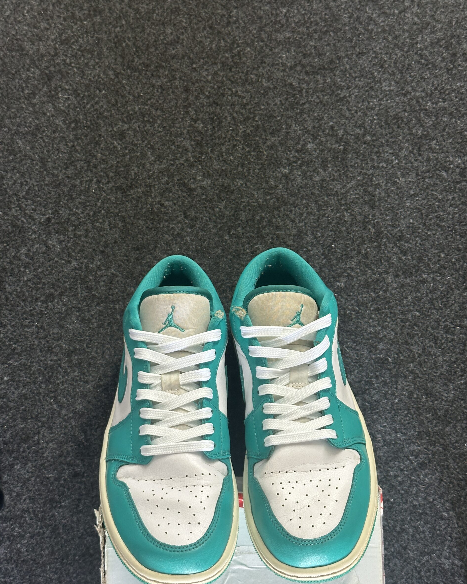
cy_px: 309
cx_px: 237
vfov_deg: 36.6
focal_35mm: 51
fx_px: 881
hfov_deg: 29.7
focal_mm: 6.86
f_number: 1.78
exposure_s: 1/50
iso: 200
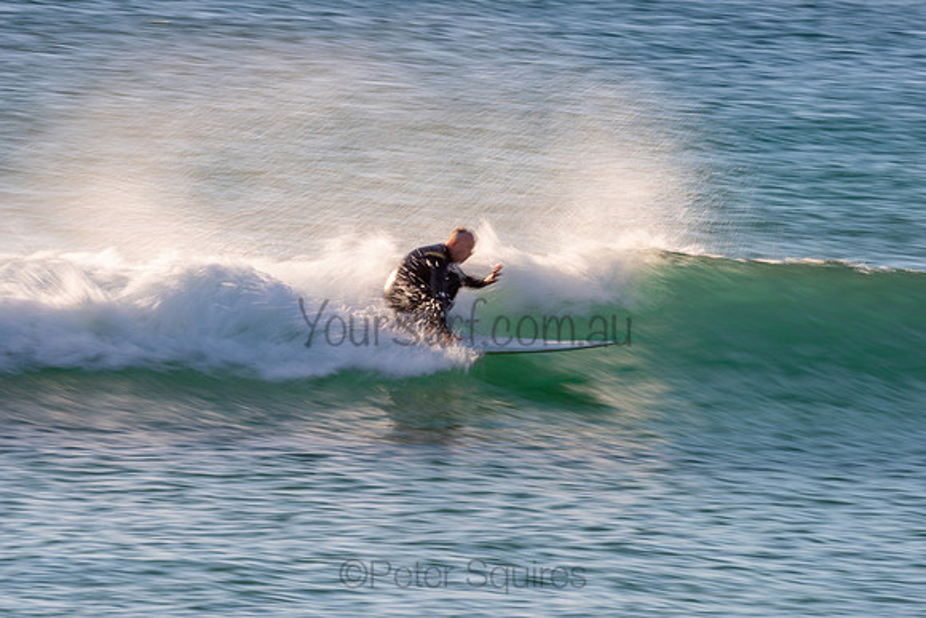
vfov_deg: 2.8
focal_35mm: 500
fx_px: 12864
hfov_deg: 4.1
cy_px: 309
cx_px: 463
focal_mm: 500
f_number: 32
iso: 64
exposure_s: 1/20
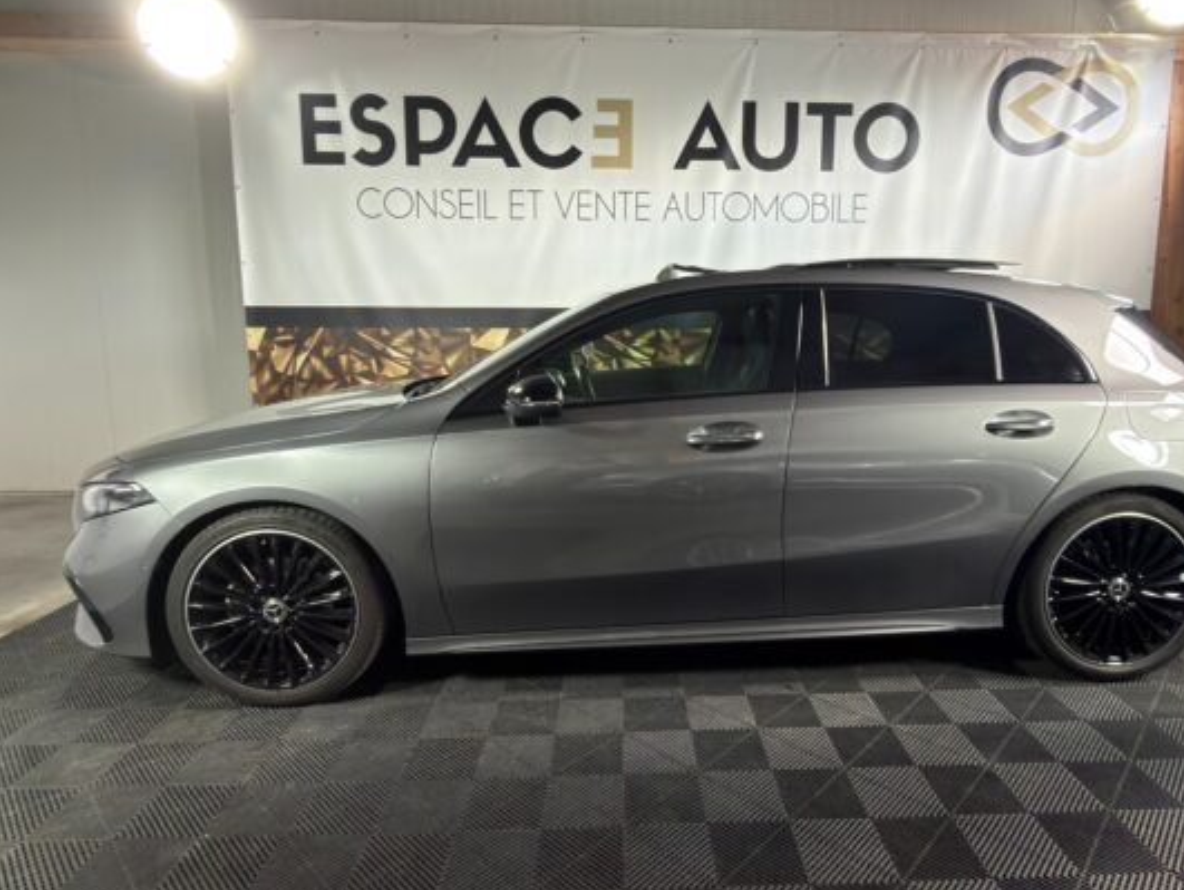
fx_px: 719
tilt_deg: -7.8
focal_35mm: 21
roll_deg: -0.1
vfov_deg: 63.5
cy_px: 425
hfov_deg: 78.8
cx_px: 647
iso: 125
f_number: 2.2
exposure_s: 1/25
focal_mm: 2.22
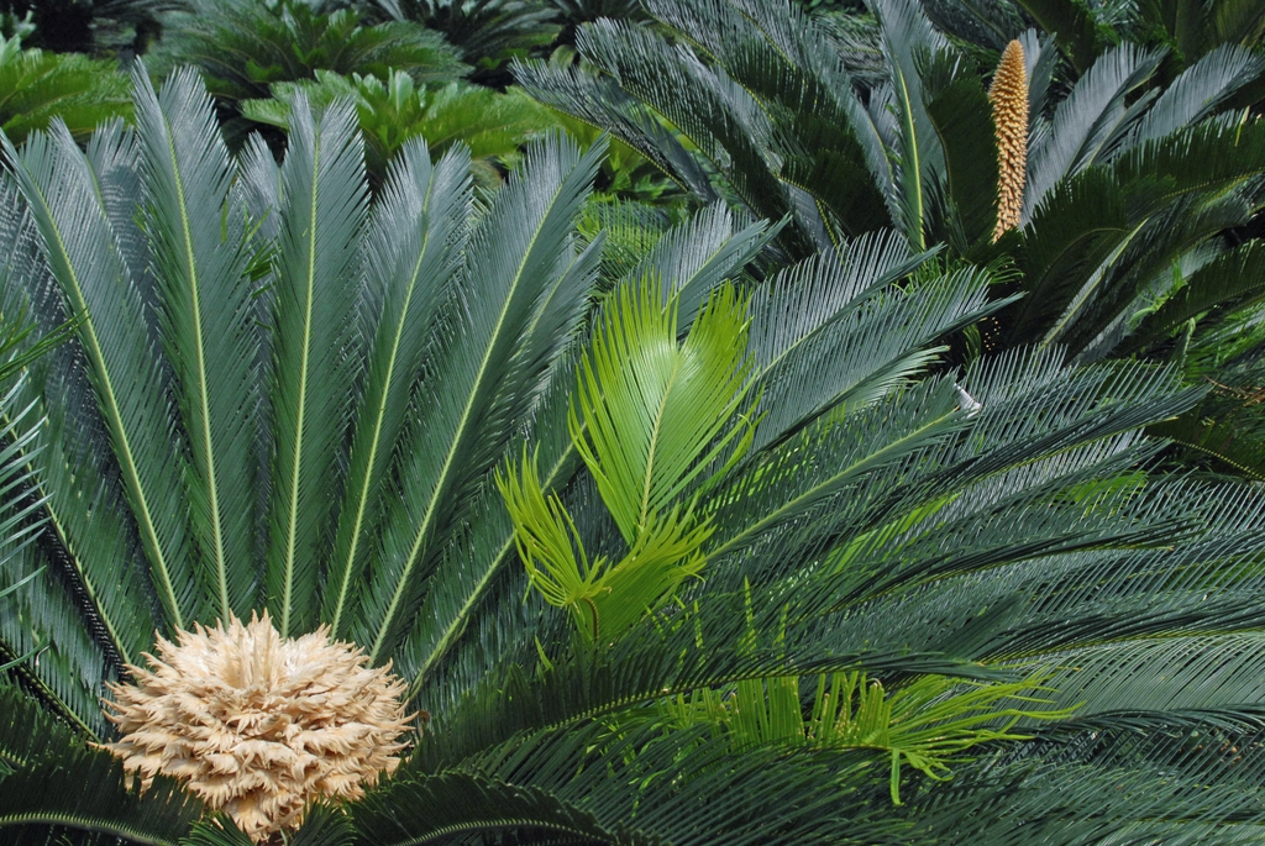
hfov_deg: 46.4
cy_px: 423
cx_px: 632
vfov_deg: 32.0
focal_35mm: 42
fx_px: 1477
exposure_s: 1/320
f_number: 9
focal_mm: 28
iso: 400
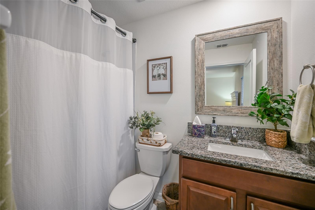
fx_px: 122
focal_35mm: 14
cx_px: 158
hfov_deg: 104.3
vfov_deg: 81.2
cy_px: 105
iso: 640
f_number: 4
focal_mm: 14
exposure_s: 1/15
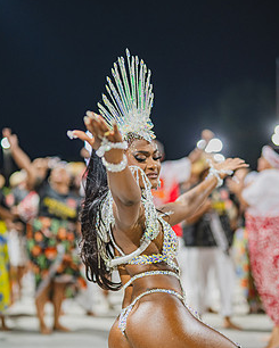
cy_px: 197
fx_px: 712
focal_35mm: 69
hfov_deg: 22.2
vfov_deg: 27.5
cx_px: 137
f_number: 1.3
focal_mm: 50
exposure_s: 1/1000
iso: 1600
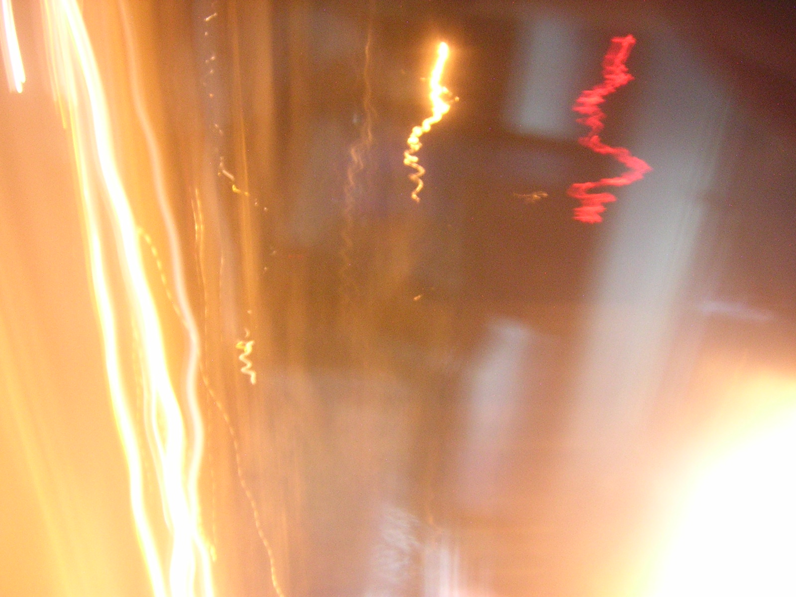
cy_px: 298
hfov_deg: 51.4
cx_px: 398
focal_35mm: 36
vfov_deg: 39.7
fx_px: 828
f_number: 2.6
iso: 400
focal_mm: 4.7
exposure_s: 2
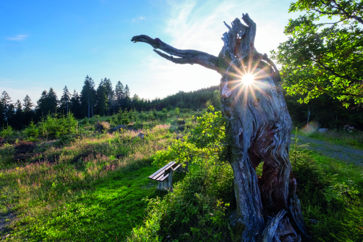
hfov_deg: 96.7
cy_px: 121
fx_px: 161
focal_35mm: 16
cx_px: 182
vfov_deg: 73.8
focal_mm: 10.5
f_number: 16
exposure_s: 1/40
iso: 400
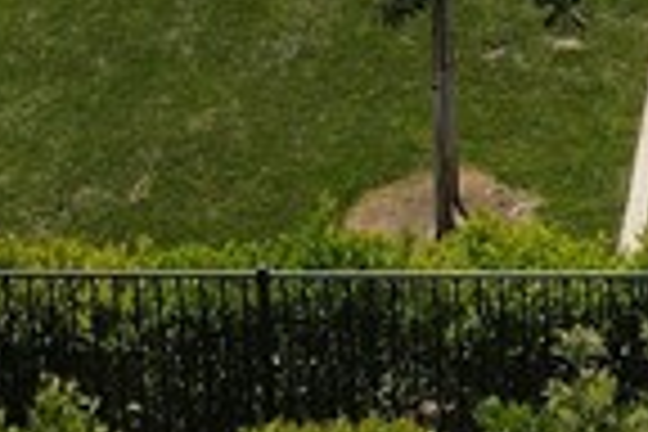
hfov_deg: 11.3
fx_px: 3204
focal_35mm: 178
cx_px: 792
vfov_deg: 7.0
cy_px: -806
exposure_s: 1/1000
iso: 100
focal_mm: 4.5
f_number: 2.8
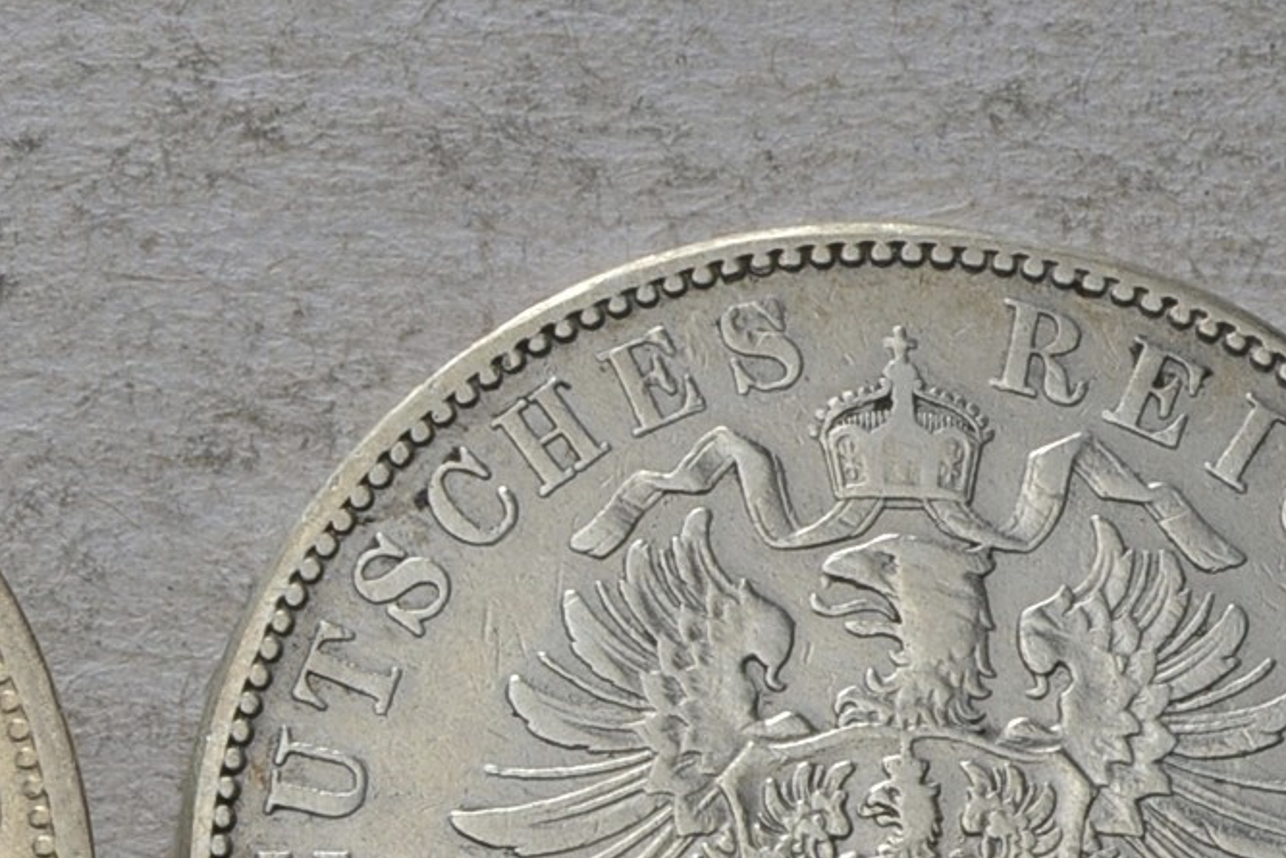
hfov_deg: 10.0
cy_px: 1074
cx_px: -609
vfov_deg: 6.8
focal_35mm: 199
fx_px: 7110
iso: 400
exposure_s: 1/250
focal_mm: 36
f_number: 14
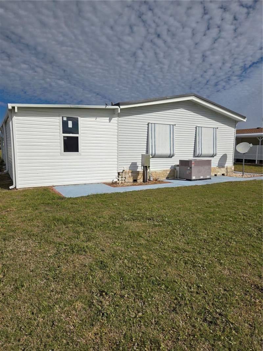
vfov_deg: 73.9
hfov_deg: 58.9
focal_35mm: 23
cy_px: 176
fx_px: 233
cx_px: 132
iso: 25
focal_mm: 5.4
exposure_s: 1/7072
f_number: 1.8
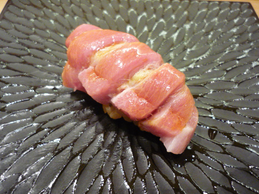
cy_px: 97
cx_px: 130
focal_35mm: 33
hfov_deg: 55.4
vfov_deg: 42.9
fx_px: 247
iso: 400
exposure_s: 1/15
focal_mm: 5.5
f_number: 2.8
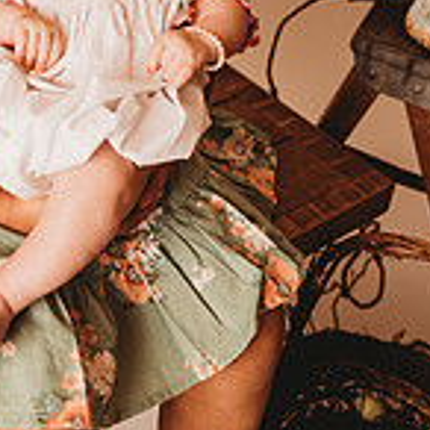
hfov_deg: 26.4
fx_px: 885
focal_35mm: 63
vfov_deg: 25.1
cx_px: 41
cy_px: -56
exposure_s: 1/160
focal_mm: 24
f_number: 2.5
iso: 100
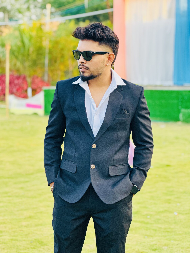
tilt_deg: -3.7
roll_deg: +1.1
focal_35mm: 77
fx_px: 564
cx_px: 95
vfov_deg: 25.3
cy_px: 126
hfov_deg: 19.1
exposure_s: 1/121
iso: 200
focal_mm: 9
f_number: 2.8
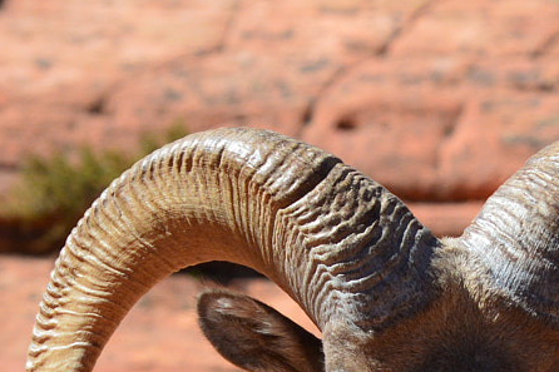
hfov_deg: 2.7
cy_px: 609
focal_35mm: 753
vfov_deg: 1.8
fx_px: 11687
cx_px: 535
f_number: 11
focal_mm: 140
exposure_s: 1/500
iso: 400
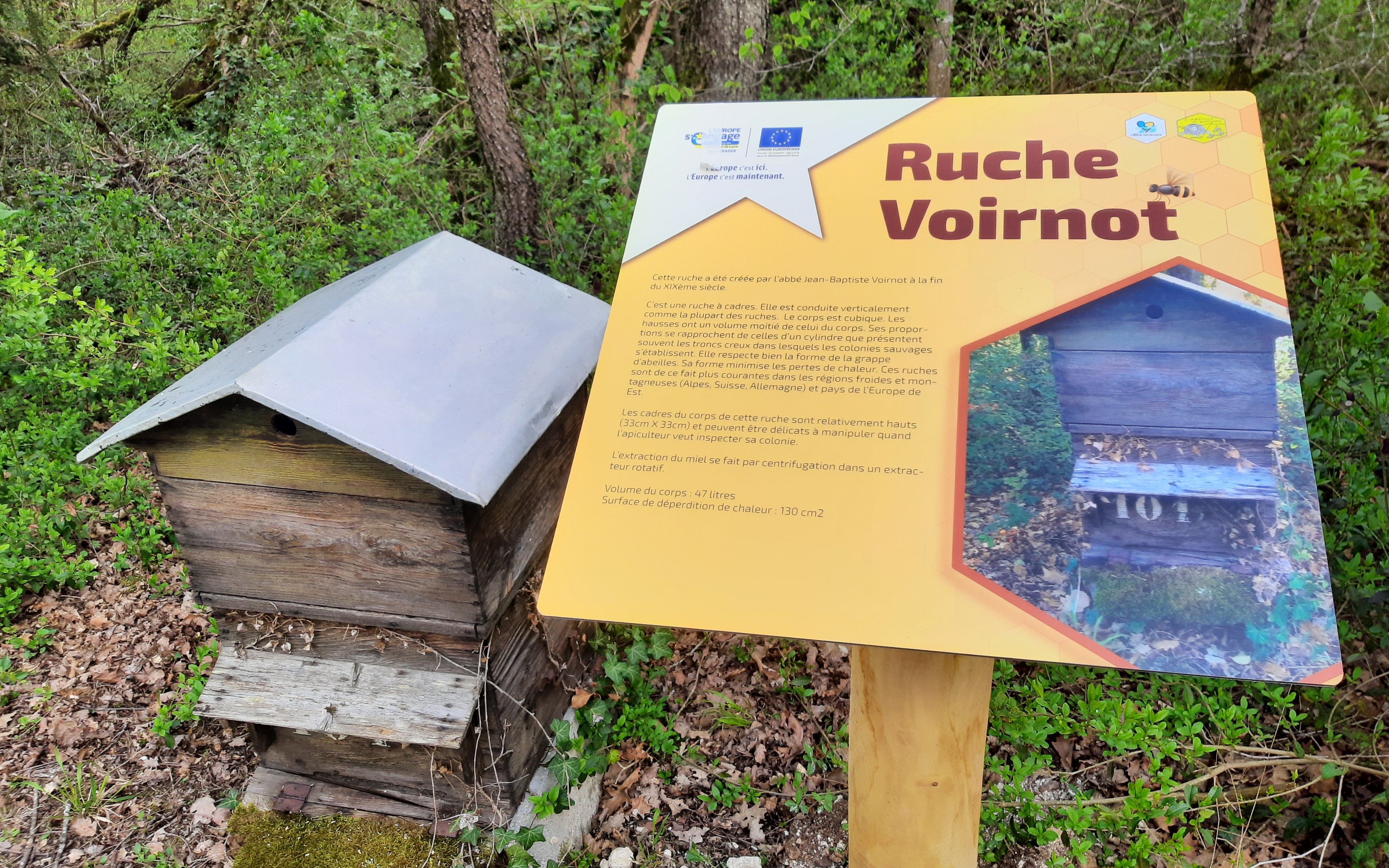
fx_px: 1060
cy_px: 397
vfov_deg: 44.5
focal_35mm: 28
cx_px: 689
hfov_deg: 66.5
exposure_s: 1/356
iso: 40
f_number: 1.7
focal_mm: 3.92
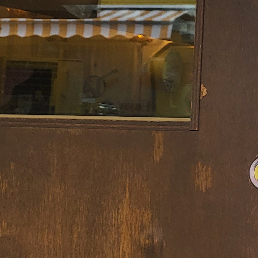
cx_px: 453
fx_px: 928
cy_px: 34
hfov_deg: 14.2
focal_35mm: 110
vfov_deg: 15.7
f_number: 1.8
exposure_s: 1/282
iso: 50
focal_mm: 4.25
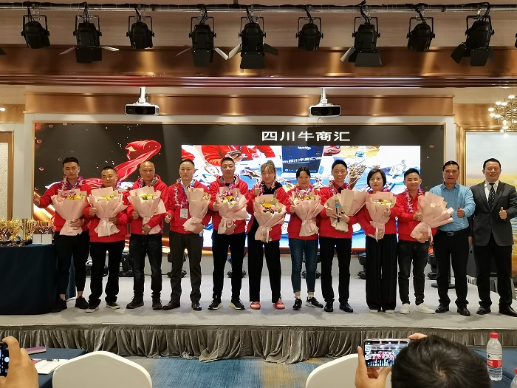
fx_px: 493
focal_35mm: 33
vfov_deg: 42.9
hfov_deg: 55.4
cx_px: 258
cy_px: 194
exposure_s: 1/33.3
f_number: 1.8
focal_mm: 5.58
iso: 320
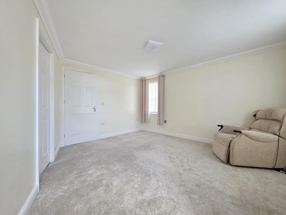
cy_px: 108
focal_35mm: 13
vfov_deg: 89.9
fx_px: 107
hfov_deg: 106.2
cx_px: 143
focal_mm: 2.2
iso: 320
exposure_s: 1/60
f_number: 1.9
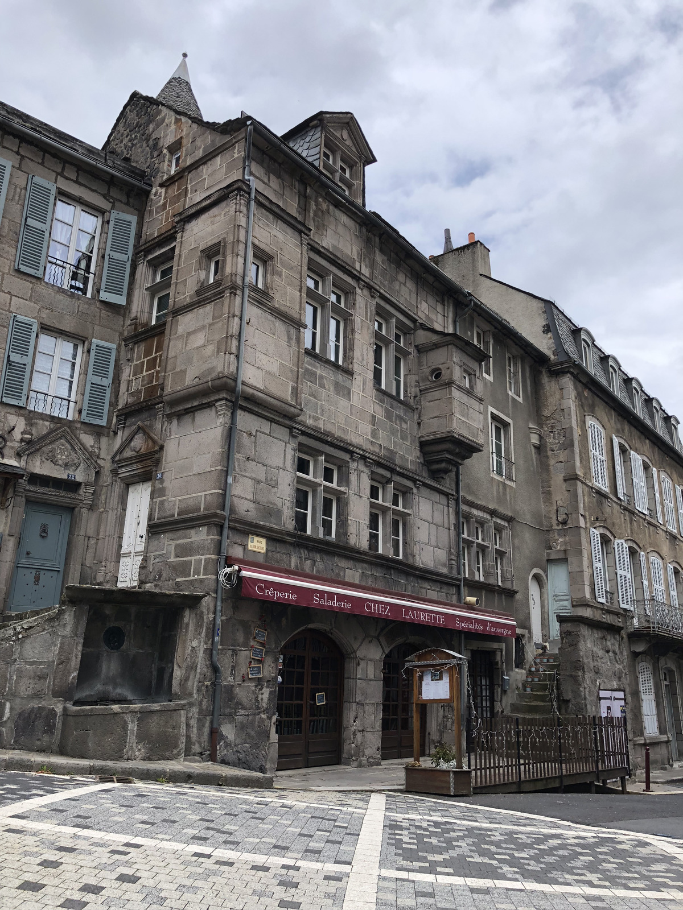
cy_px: 455
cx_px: 342
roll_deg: -1.4
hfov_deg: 49.7
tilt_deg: +18.5
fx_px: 737
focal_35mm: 28
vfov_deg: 63.4
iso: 20
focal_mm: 4
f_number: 1.8
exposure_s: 1/666
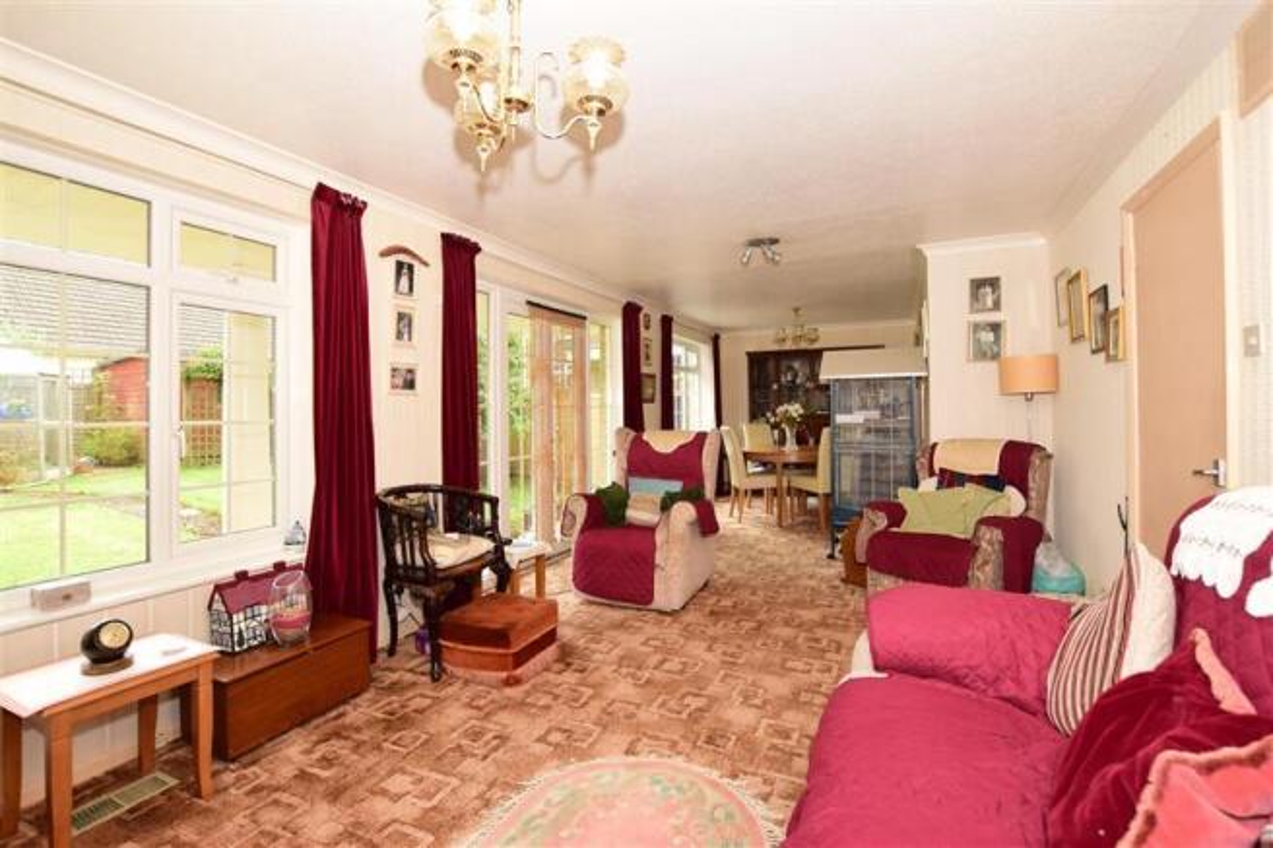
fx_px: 530
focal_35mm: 15
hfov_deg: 100.4
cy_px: 424
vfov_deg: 77.3
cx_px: 636
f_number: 5
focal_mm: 10
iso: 200
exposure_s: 1/100
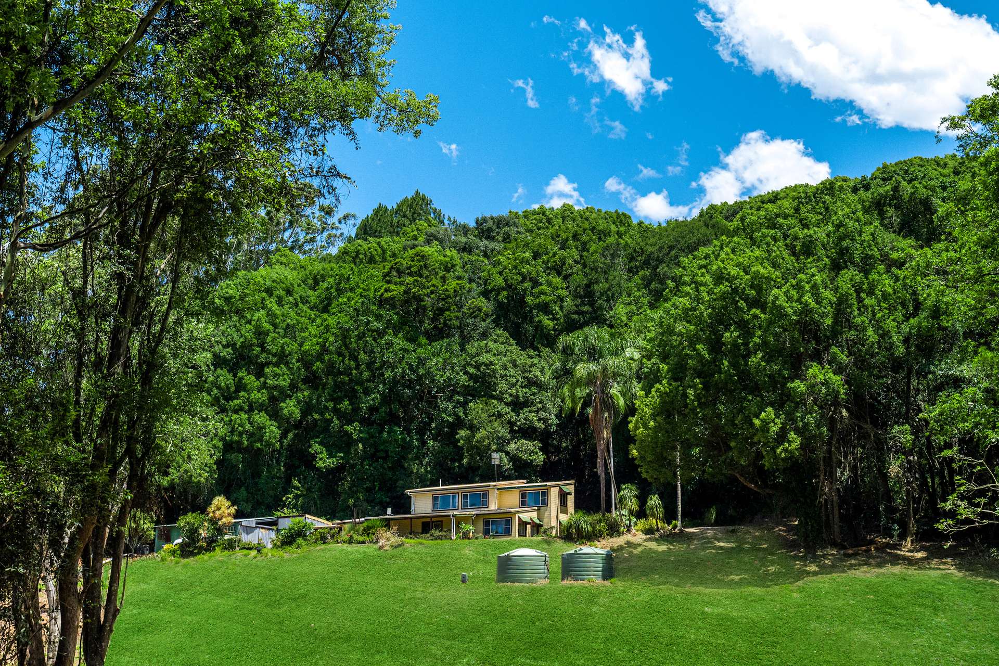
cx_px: 500
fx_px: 1415
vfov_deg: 26.5
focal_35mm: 51
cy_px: 333
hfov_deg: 38.9
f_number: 8
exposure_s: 1/4000
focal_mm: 34
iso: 2500
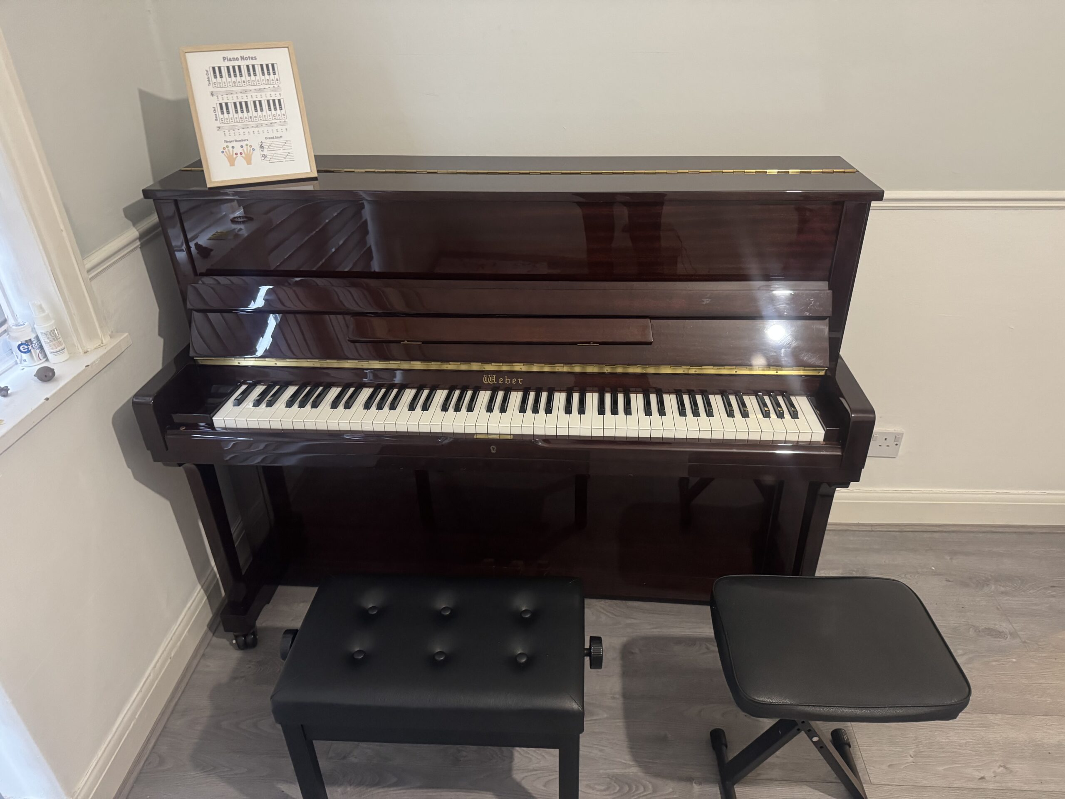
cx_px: 532
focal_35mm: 24
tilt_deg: -30.2
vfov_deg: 56.8
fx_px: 738
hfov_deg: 71.6
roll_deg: +1.7
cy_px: 400
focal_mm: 6.76
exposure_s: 1/33
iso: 640
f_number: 1.78
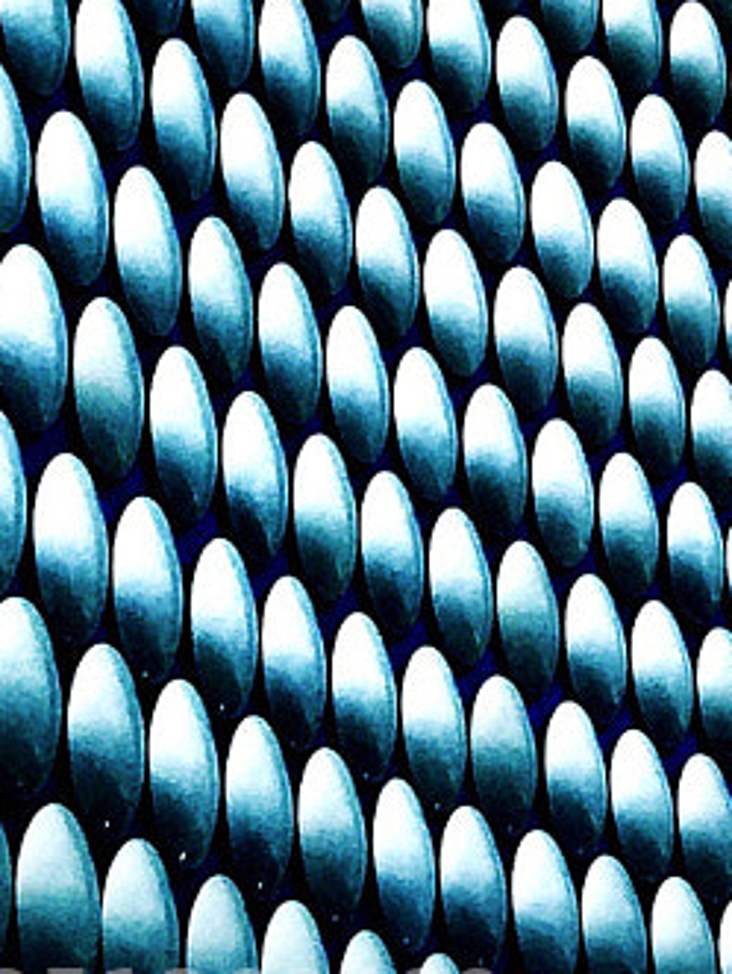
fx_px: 3940
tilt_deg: +38.0
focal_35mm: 140
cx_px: 729
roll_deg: +4.7
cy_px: -1121
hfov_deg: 10.5
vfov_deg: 12.1
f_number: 2.2
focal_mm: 4.15
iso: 32
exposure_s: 1/408
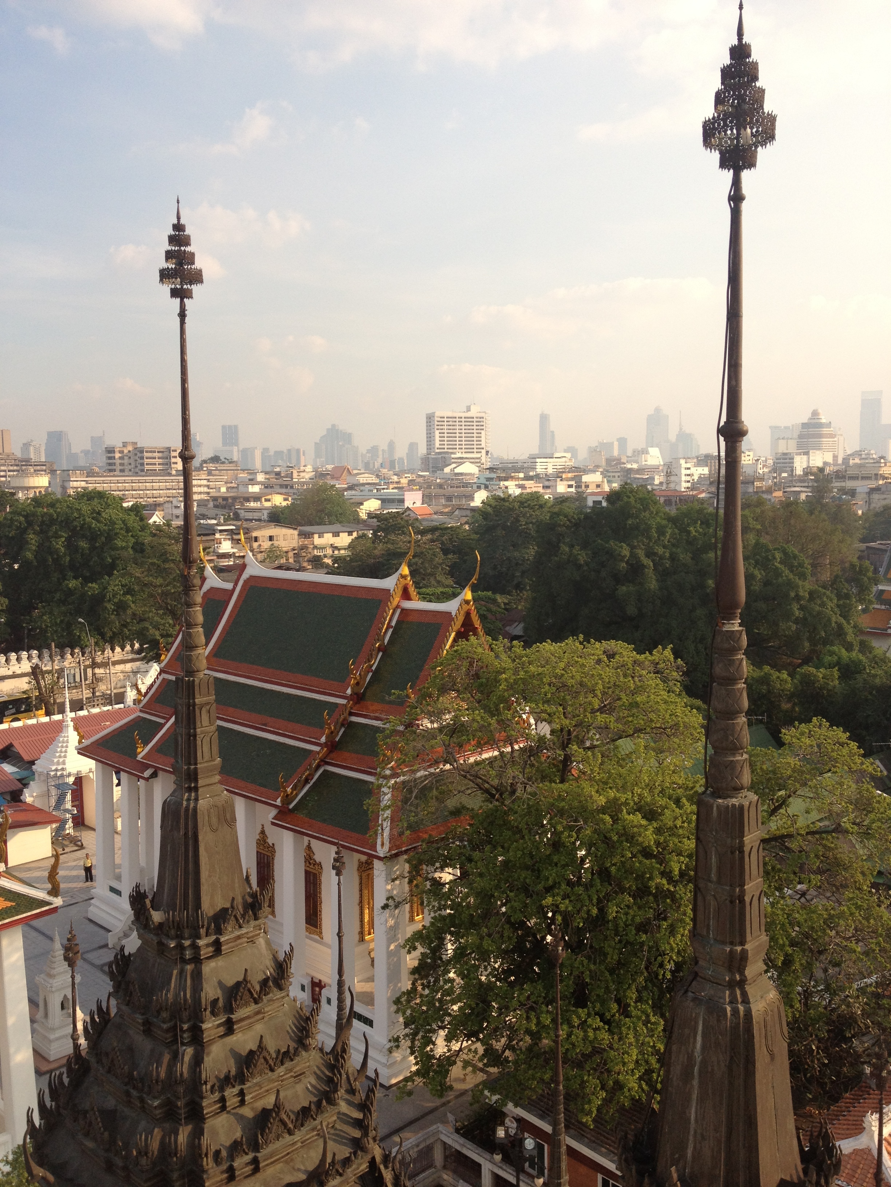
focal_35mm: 35
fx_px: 1201
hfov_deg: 40.7
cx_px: 446
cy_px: 594
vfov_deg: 52.6
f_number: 2.4
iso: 64
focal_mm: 4.28
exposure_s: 1/778
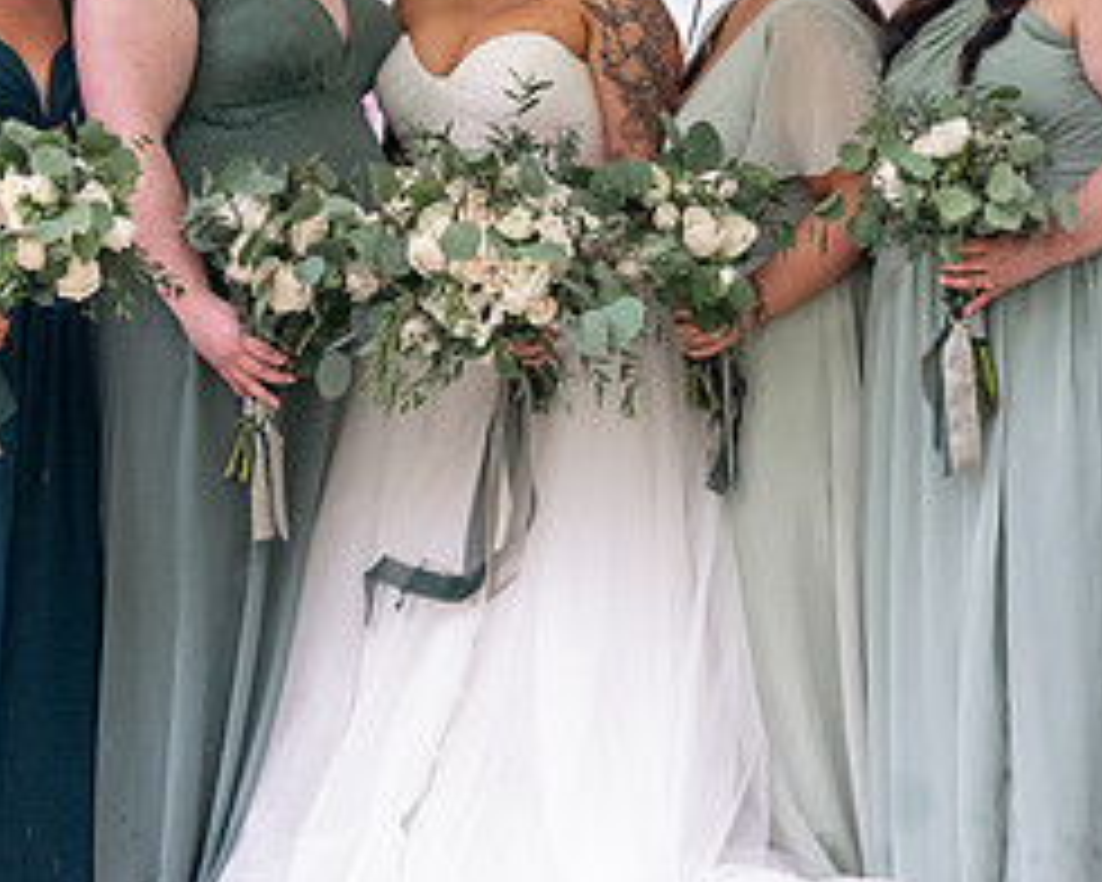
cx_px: 358
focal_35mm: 124
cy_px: 148
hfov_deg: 15.5
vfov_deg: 12.4
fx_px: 4044
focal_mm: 48
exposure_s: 1/320
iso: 3200
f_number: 4.5
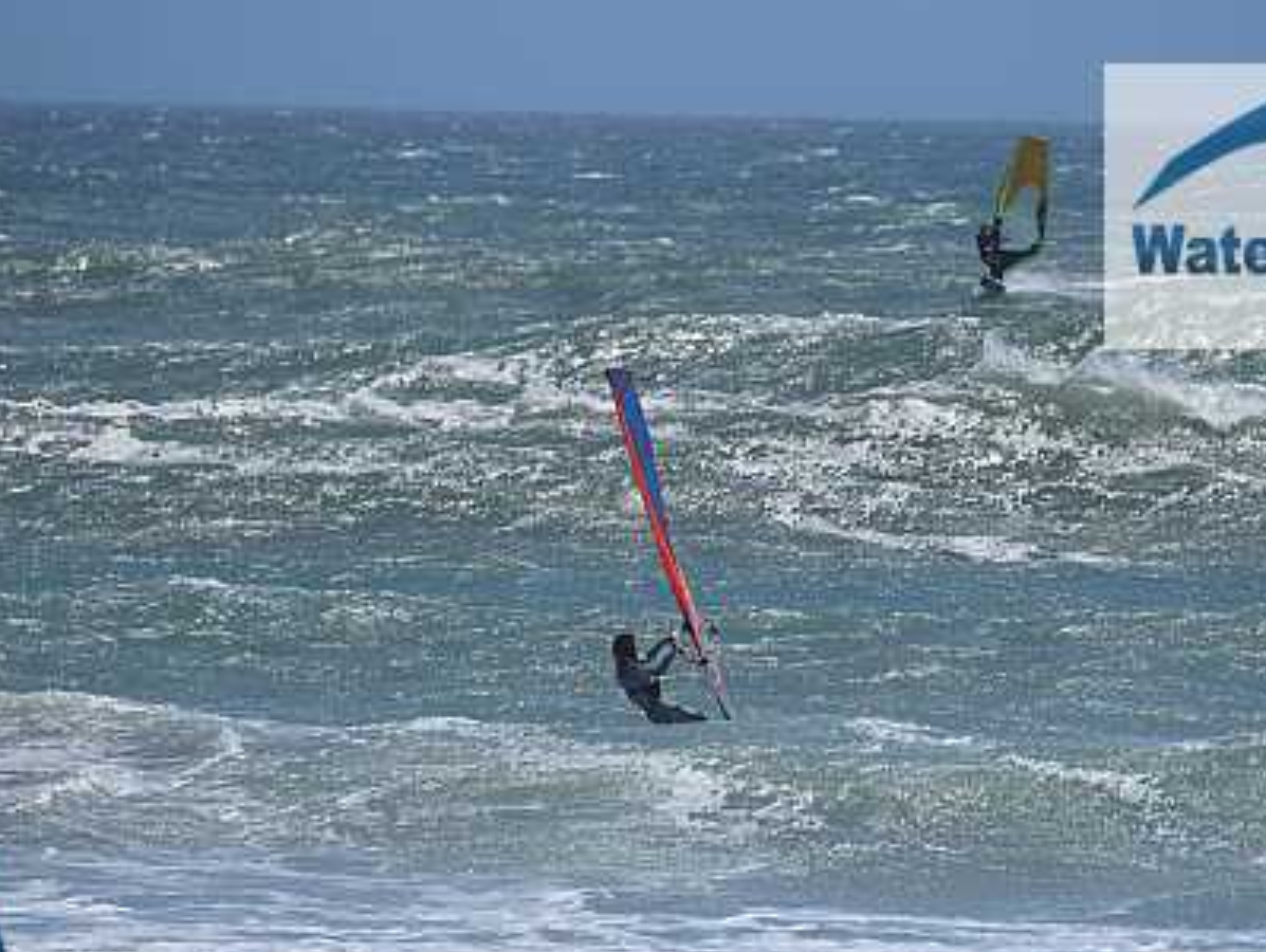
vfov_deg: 2.7
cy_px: 527
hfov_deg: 3.6
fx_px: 20316
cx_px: 777
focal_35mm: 555
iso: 200
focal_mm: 300
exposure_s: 1/640
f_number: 6.3
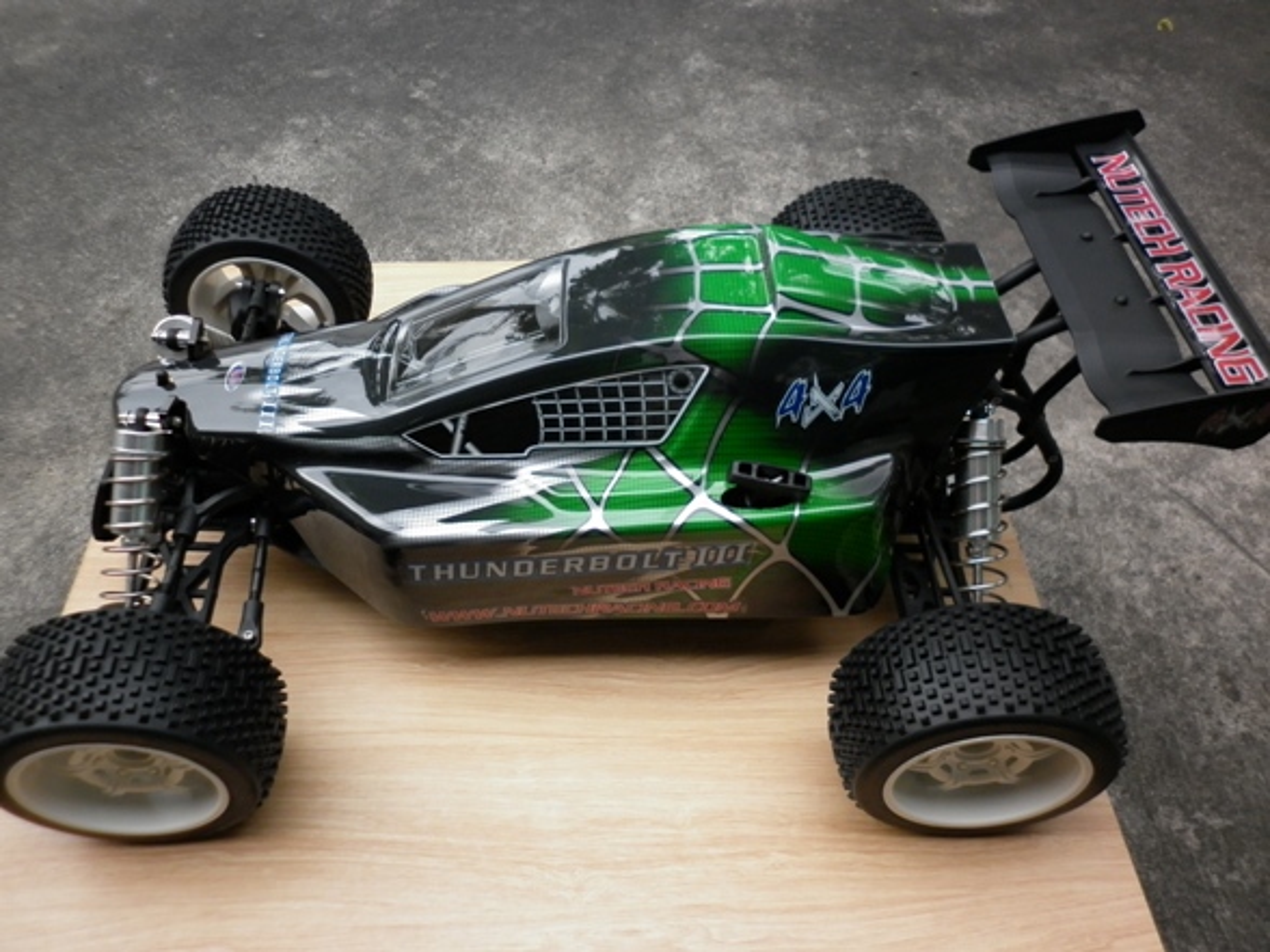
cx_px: 635
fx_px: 1027
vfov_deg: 49.7
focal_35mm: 28
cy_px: 476
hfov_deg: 63.4
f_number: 2.8
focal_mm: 5
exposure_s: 1/320
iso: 200
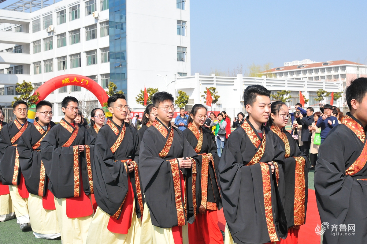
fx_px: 473
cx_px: 184
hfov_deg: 42.4
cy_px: 122
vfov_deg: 28.9
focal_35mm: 46
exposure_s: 1/800
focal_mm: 31
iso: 800
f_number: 8
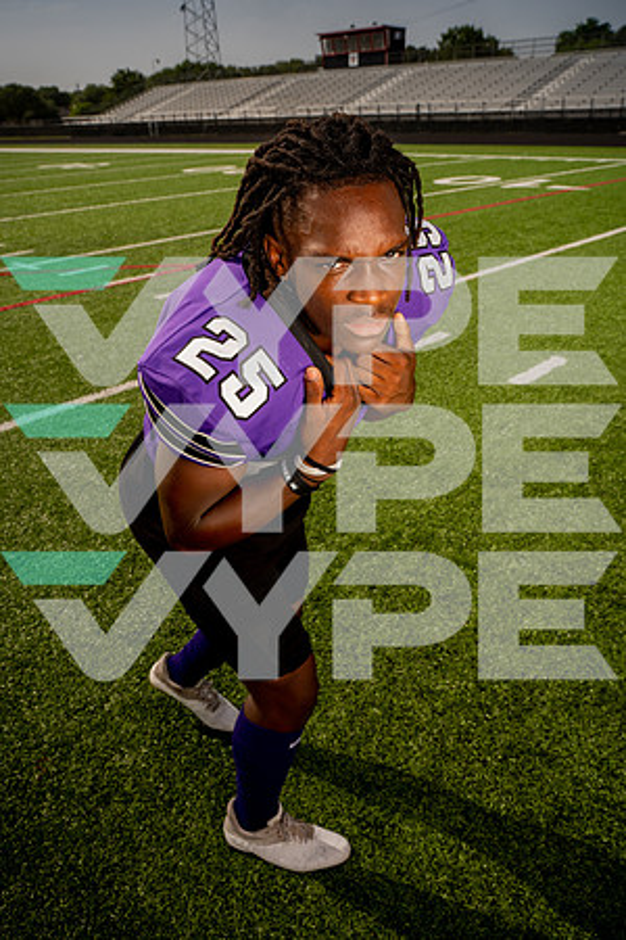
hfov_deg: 46.4
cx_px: 313
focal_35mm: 28
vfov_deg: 65.5
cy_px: 470
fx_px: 730
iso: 50
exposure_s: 1/250
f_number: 8
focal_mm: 28
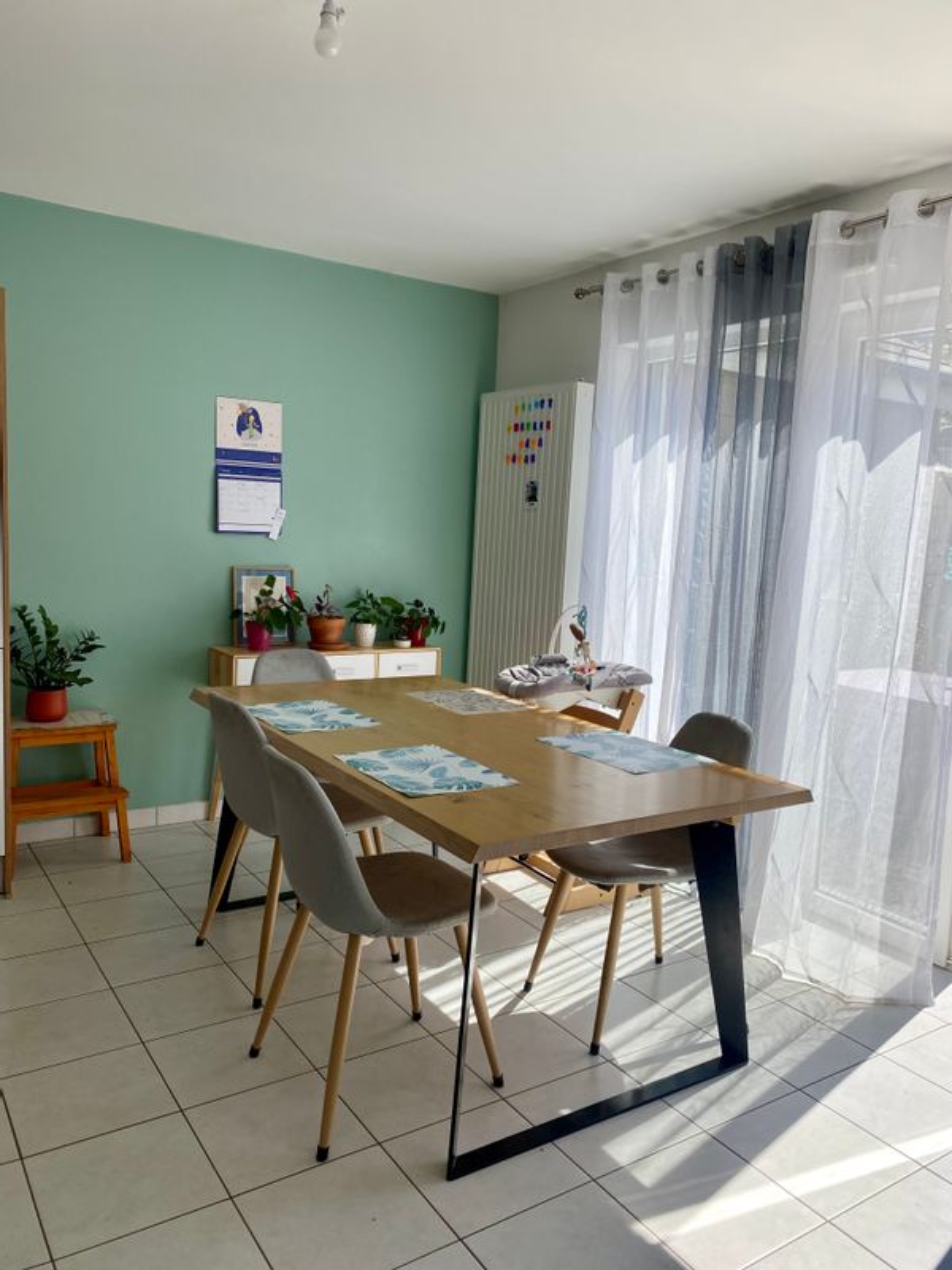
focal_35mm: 26
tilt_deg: -5.6
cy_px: 635
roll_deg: -2.2
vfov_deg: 67.3
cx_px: 476
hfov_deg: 53.1
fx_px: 953
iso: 32
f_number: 1.8
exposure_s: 1/1157
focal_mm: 4.25
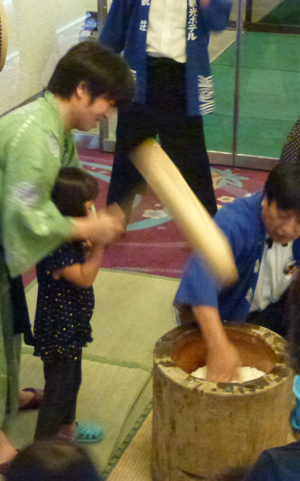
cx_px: 136
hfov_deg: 18.6
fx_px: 916
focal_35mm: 70
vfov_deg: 29.4
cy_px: 243
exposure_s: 1/15
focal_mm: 8.7
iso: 1600
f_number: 4.1
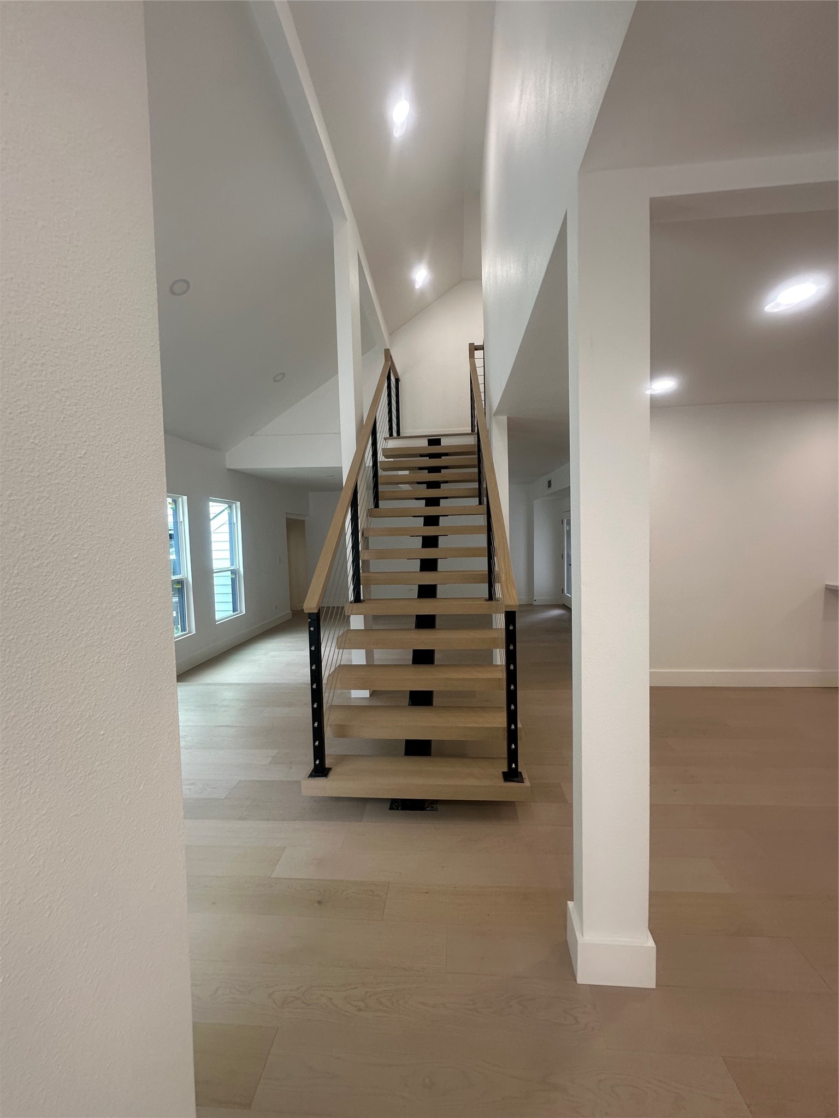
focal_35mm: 14
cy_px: 559
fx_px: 452
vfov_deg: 102.1
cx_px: 420
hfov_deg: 85.7
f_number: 2.2
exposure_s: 1/120
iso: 160
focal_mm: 2.22
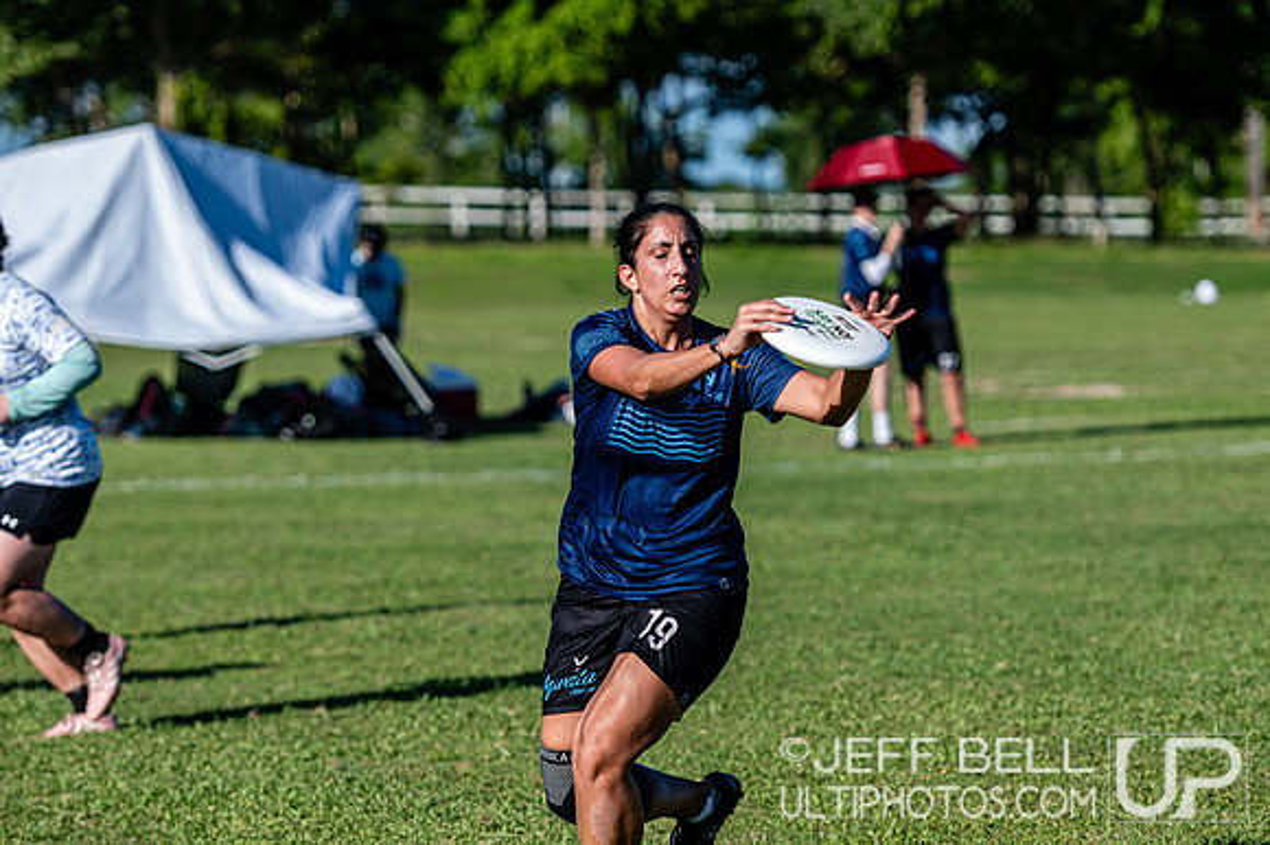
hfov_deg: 10.2
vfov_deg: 6.8
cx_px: 635
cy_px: 422
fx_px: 7122
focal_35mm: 202
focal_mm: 135
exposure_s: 1/1250
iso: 100
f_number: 3.2
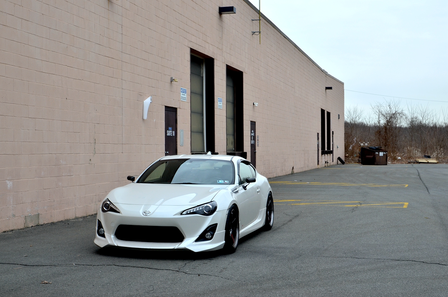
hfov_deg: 37.9
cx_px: 224
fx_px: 652
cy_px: 148
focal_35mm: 52
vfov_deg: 25.6
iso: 200
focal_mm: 35
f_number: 10
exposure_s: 1/250
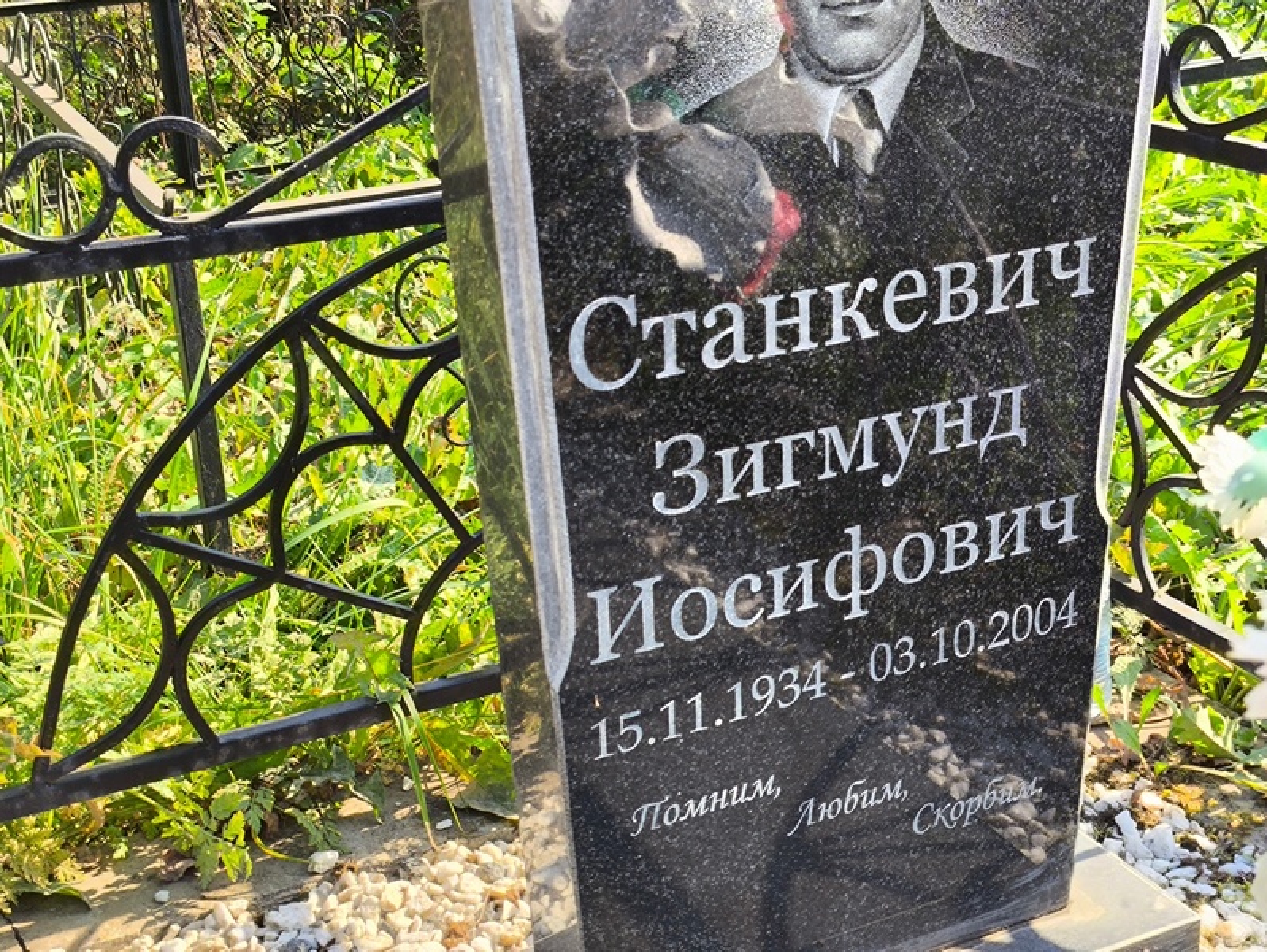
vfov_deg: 29.1
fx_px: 1831
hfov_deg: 38.2
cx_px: 634
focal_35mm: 50
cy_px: 476
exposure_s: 1/416
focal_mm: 4.71
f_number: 1.7
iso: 50
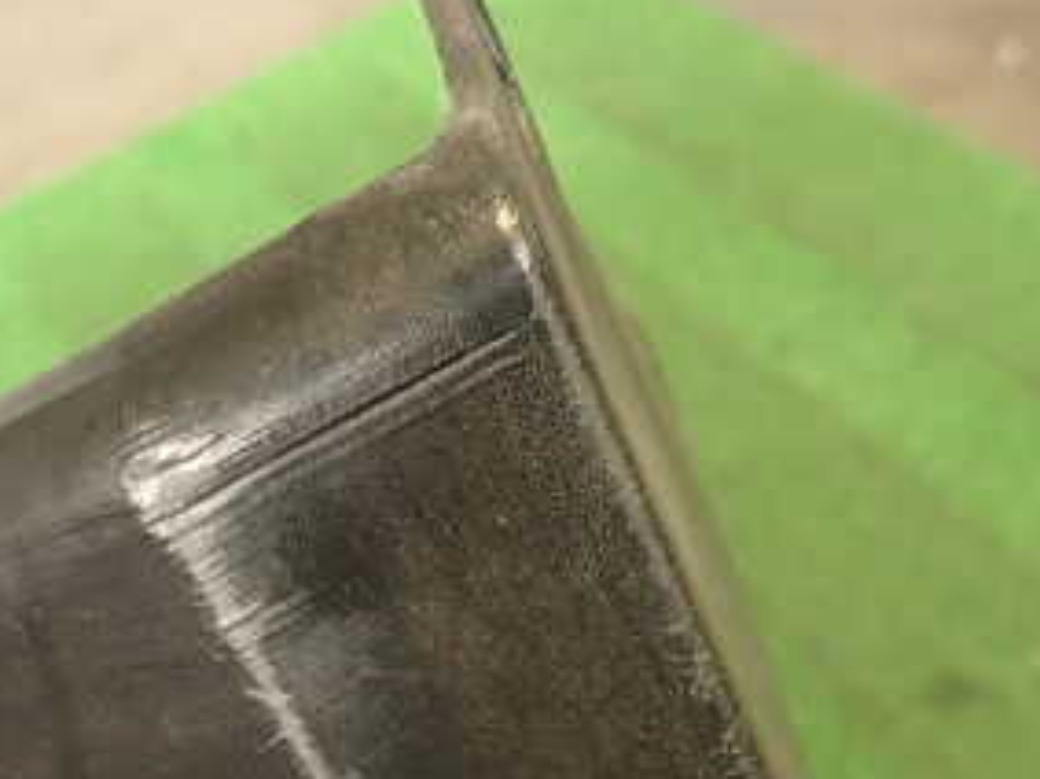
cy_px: 757
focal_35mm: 53
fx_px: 1592
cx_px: 213
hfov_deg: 35.1
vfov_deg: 26.2
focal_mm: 4.5
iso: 320
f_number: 2
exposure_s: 1/30
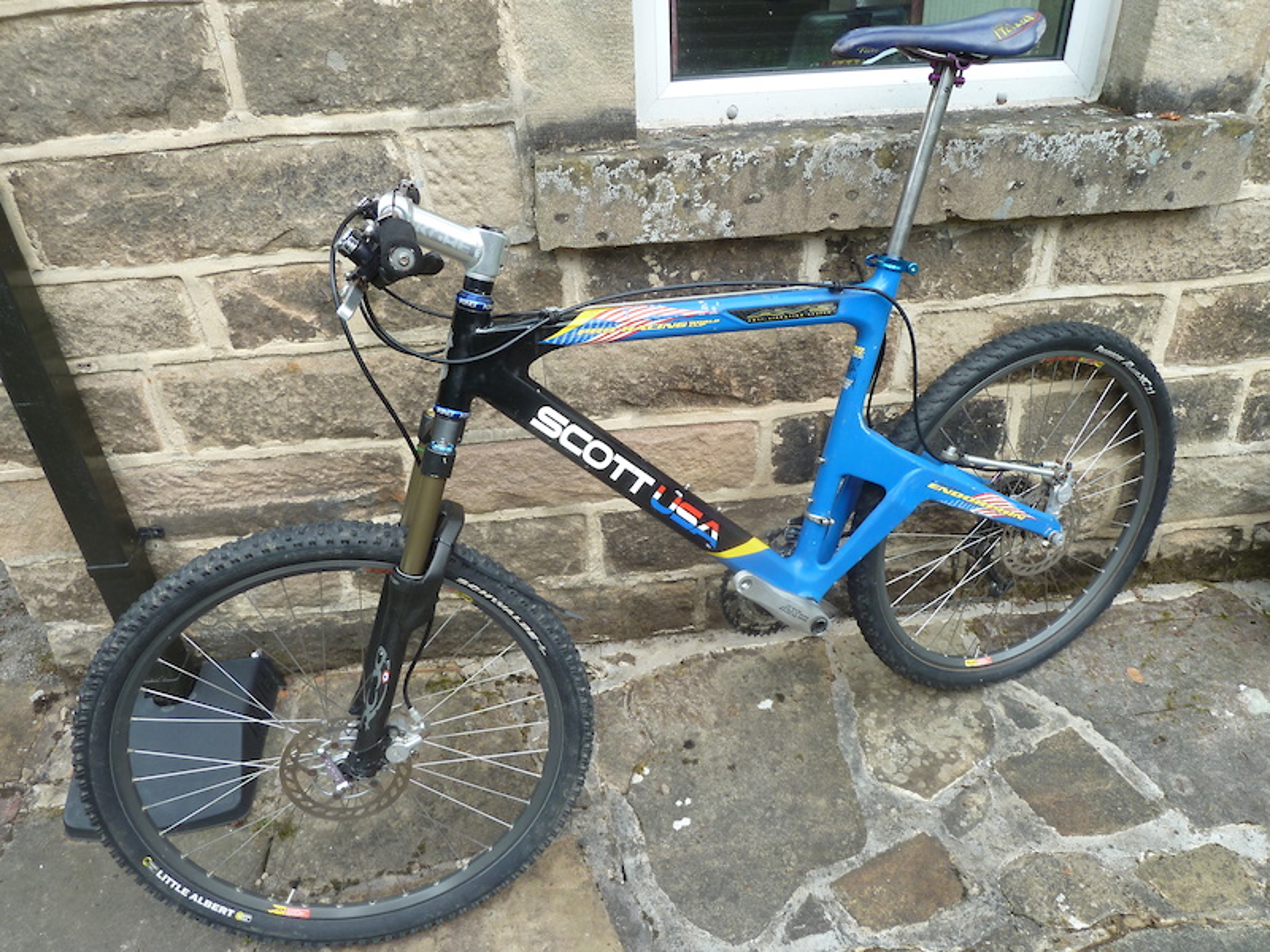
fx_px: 917
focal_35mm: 25
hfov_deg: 69.4
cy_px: 476
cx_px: 635
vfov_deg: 54.9
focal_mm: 4.1
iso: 80
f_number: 4
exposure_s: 1/125
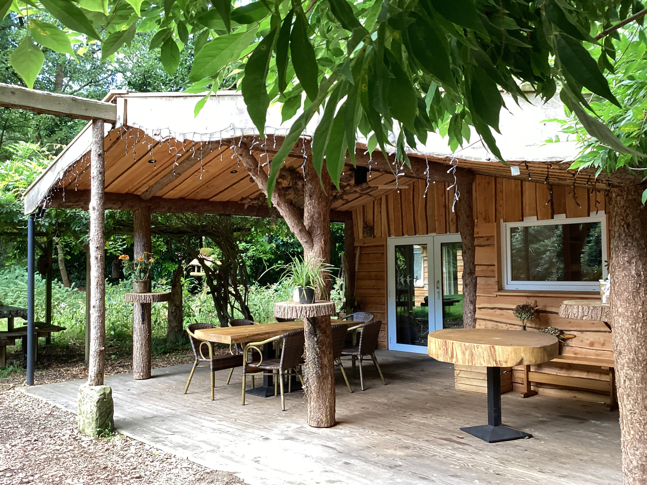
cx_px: 324
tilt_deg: +2.6
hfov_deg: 58.4
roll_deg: -0.4
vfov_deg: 45.4
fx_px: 579
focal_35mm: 31
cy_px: 242
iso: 100
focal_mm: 3.3
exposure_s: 1/50
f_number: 2.4
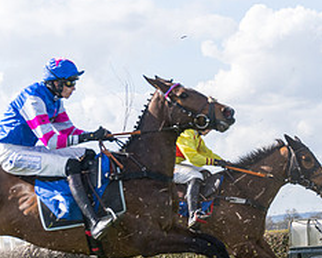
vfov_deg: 8.1
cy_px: 241
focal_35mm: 190
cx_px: 341
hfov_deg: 10.1
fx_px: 1810
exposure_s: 1/2500
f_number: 4
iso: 400
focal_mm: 70
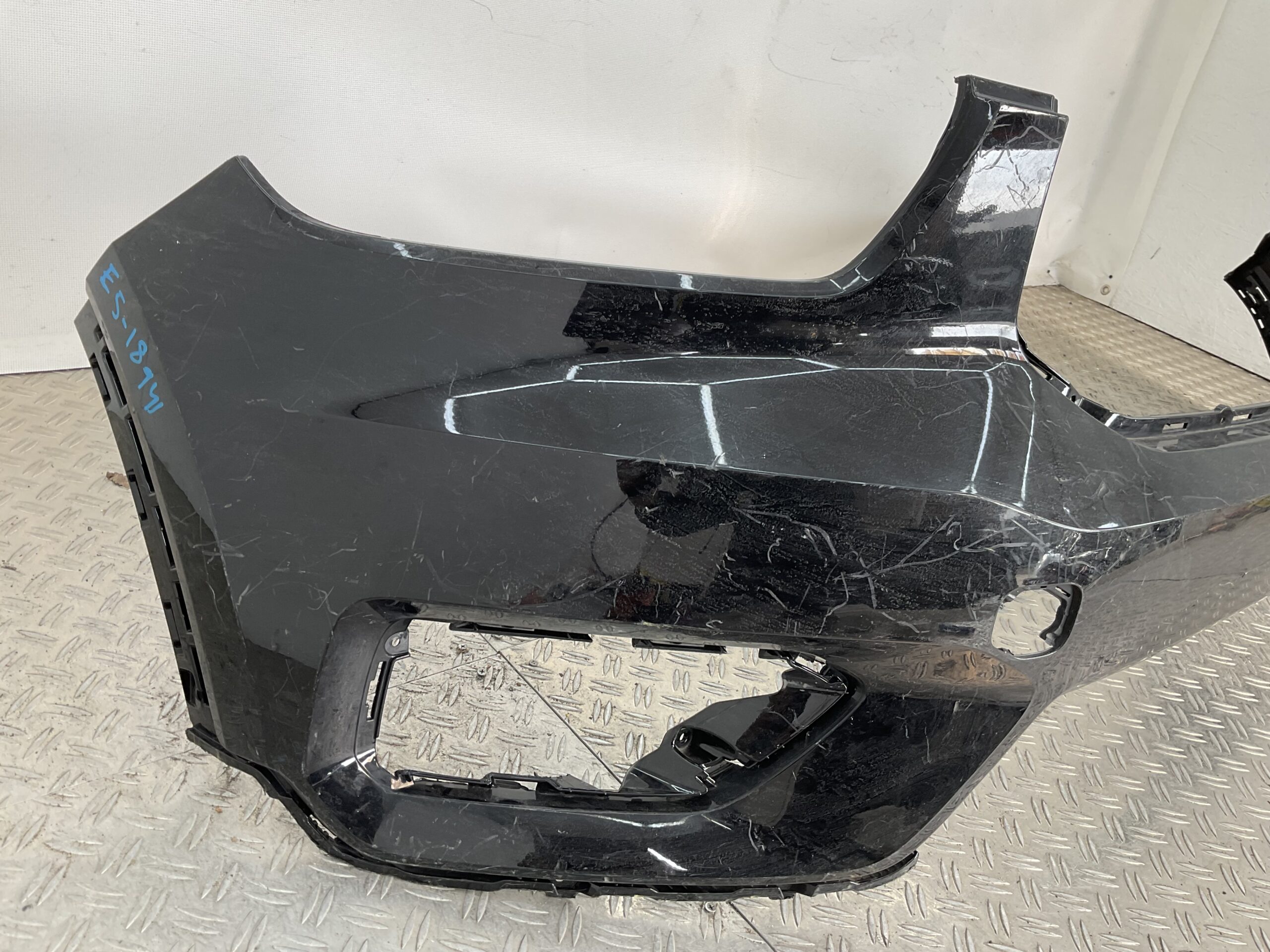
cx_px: 635
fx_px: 1064
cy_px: 476
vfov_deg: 48.2
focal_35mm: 29
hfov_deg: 61.7
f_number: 1.8
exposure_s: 1/120
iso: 16
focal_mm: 3
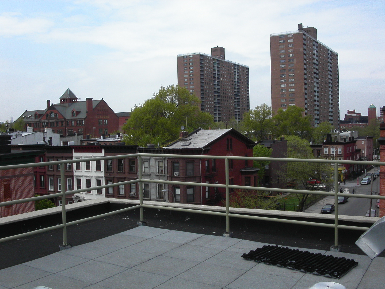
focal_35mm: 38
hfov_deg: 49.0
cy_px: 144
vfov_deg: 37.7
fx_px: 423
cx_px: 192
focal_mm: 7.8
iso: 100
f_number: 8
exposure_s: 1/350
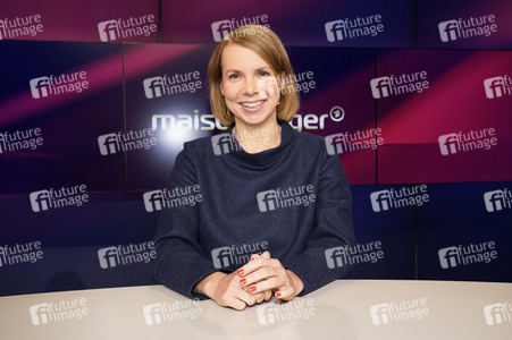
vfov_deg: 39.9
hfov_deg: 57.3
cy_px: 170
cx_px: 256
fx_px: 469
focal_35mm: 33
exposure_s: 1/125
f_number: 5.6
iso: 2000
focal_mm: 33
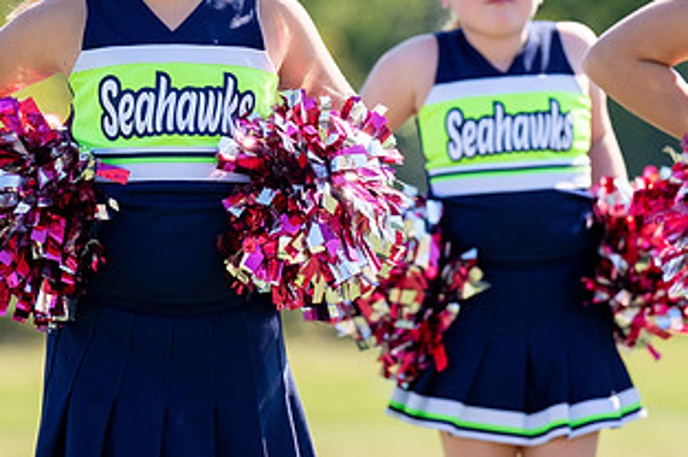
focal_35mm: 336
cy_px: 124
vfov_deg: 4.1
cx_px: 163
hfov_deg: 6.1
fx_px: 6415
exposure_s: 1/2000
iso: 200
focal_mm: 126
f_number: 2.8
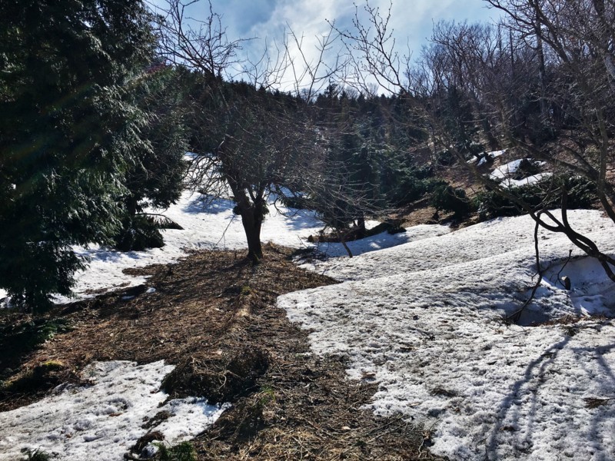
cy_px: 230
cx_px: 308
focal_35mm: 29
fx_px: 515
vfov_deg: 48.2
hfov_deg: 61.7
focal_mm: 4.15
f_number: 2.2
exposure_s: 1/2747
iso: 25
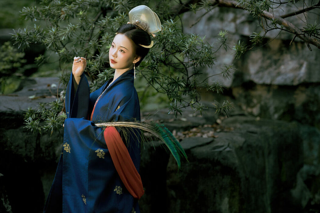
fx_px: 755
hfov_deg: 23.9
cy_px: 106
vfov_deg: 16.1
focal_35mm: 85
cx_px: 160
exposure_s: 1/250
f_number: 2.2
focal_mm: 85
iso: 1000
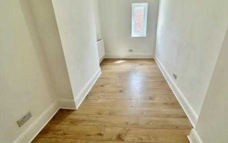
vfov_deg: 67.7
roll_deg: +1.0
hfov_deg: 94.0
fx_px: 106
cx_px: 127
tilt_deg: -20.5
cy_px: 62
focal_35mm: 17
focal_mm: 2.22
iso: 40
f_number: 2.2
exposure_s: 1/113
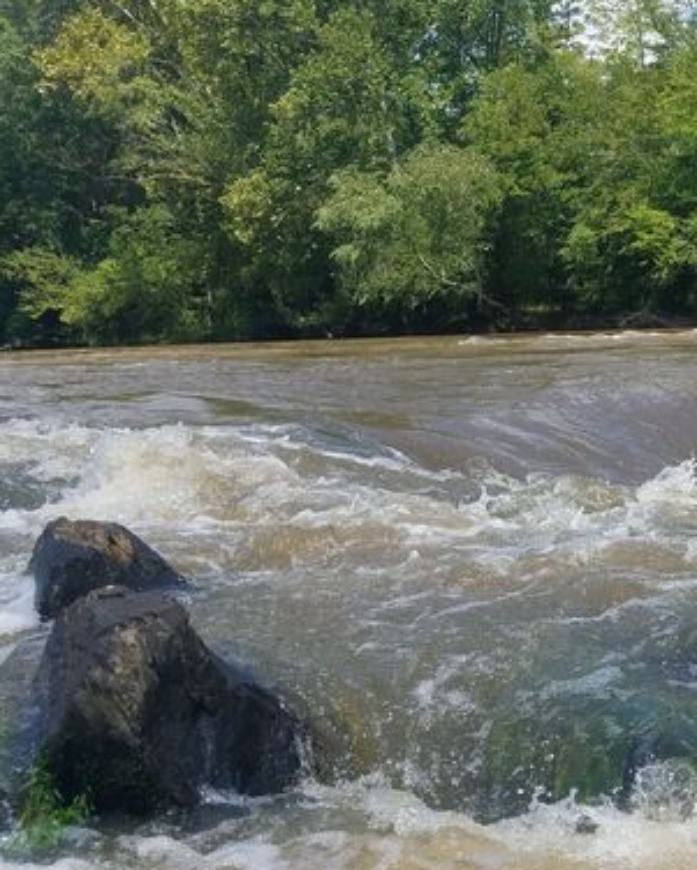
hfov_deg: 26.3
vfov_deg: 34.5
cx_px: 734
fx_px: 1392
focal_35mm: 54
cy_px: 319
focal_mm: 4.2
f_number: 1.7
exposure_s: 1/1984
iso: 50
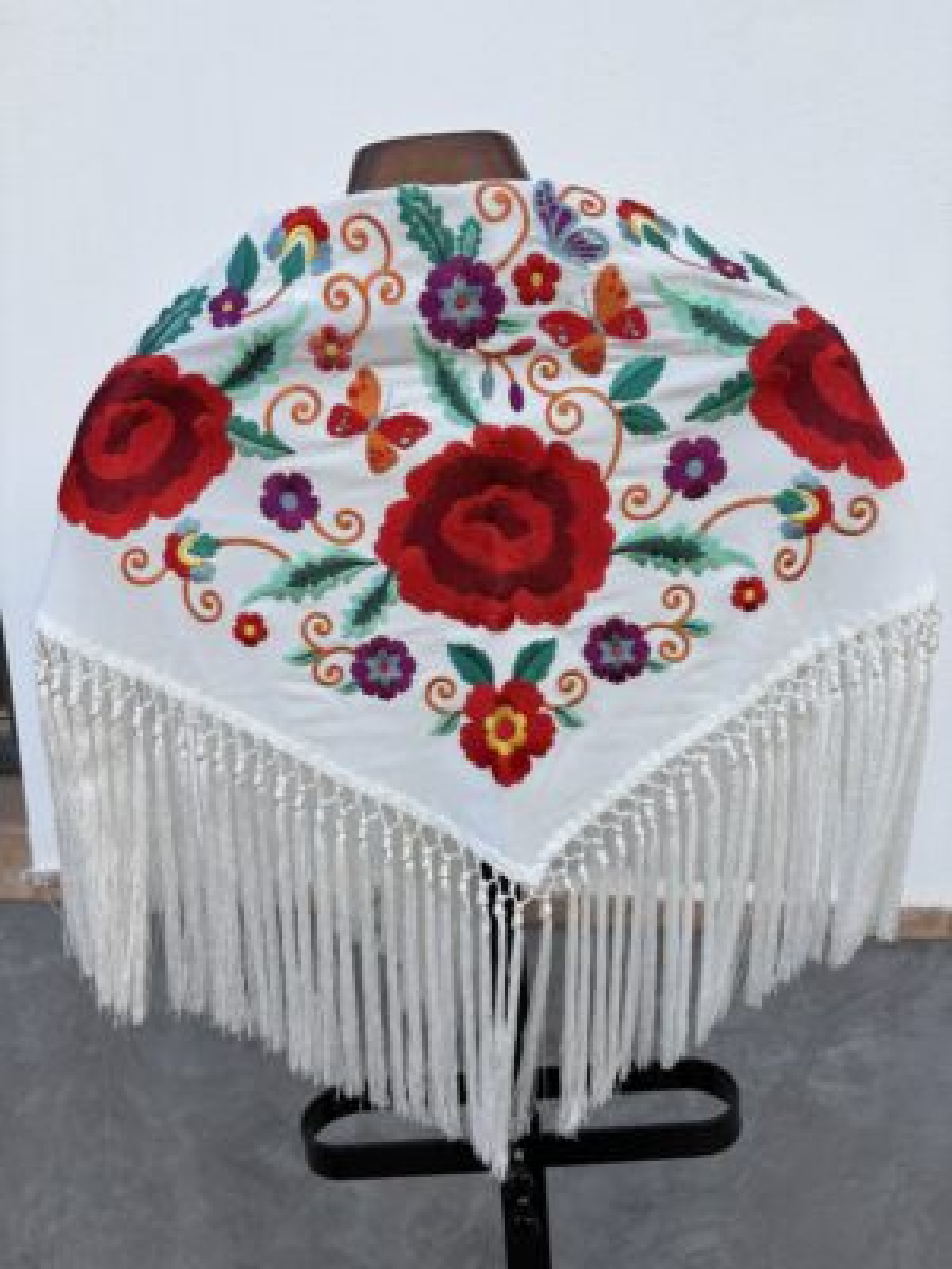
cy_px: 634
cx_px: 476
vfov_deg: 67.3
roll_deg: +1.5
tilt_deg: -11.1
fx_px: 953
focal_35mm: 26
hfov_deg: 53.1
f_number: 1.6
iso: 50
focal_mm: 5.96
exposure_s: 1/641
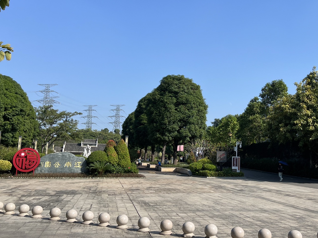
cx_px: 218
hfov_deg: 45.9
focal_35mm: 40
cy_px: 105
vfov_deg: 35.9
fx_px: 367
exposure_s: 1/4115
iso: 50
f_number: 1.5
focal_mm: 5.7
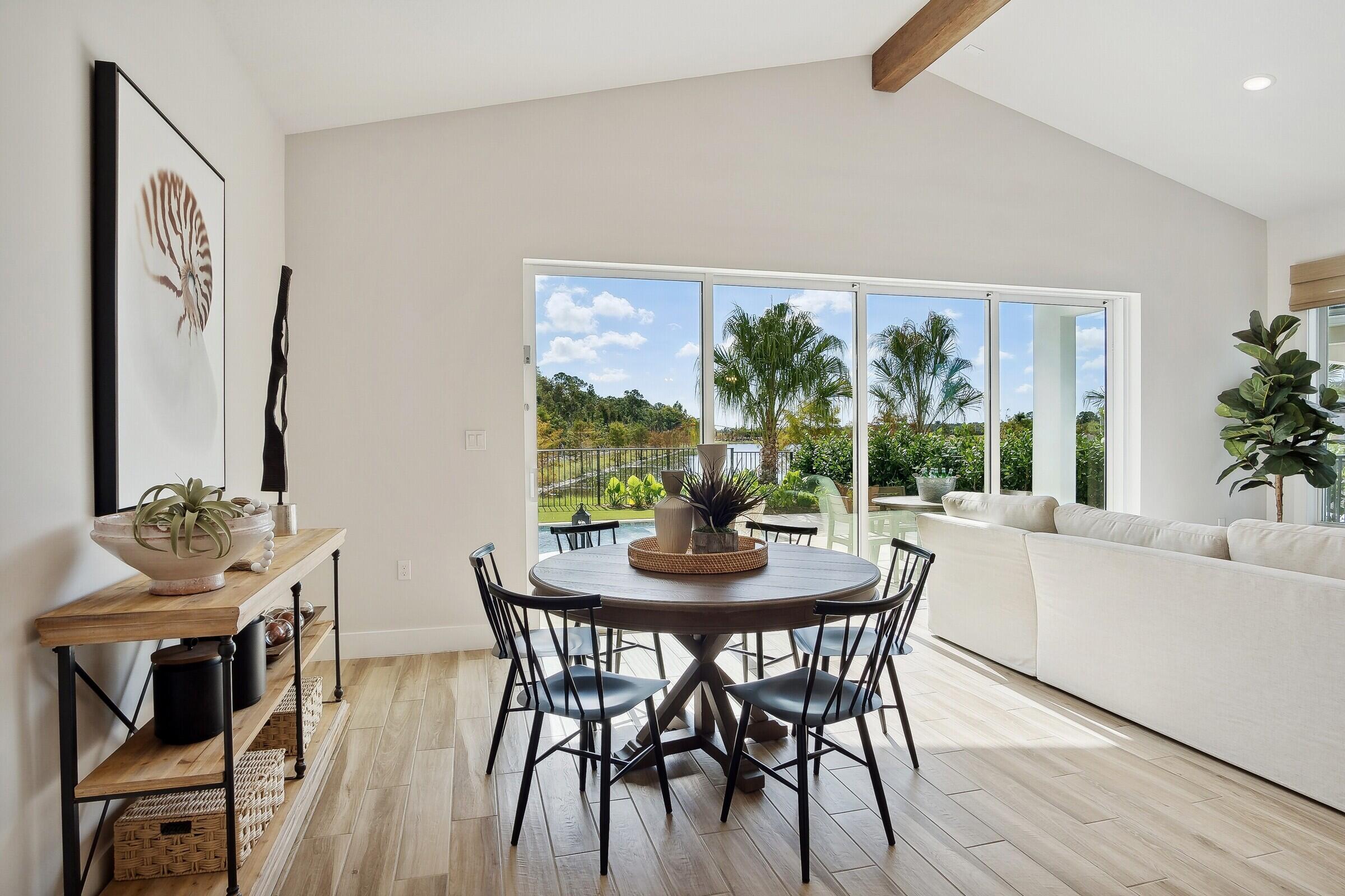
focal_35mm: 18
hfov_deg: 90.0
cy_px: 448
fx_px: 672
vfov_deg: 67.4
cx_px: 672
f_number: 8
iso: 200
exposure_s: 1/400
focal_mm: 12
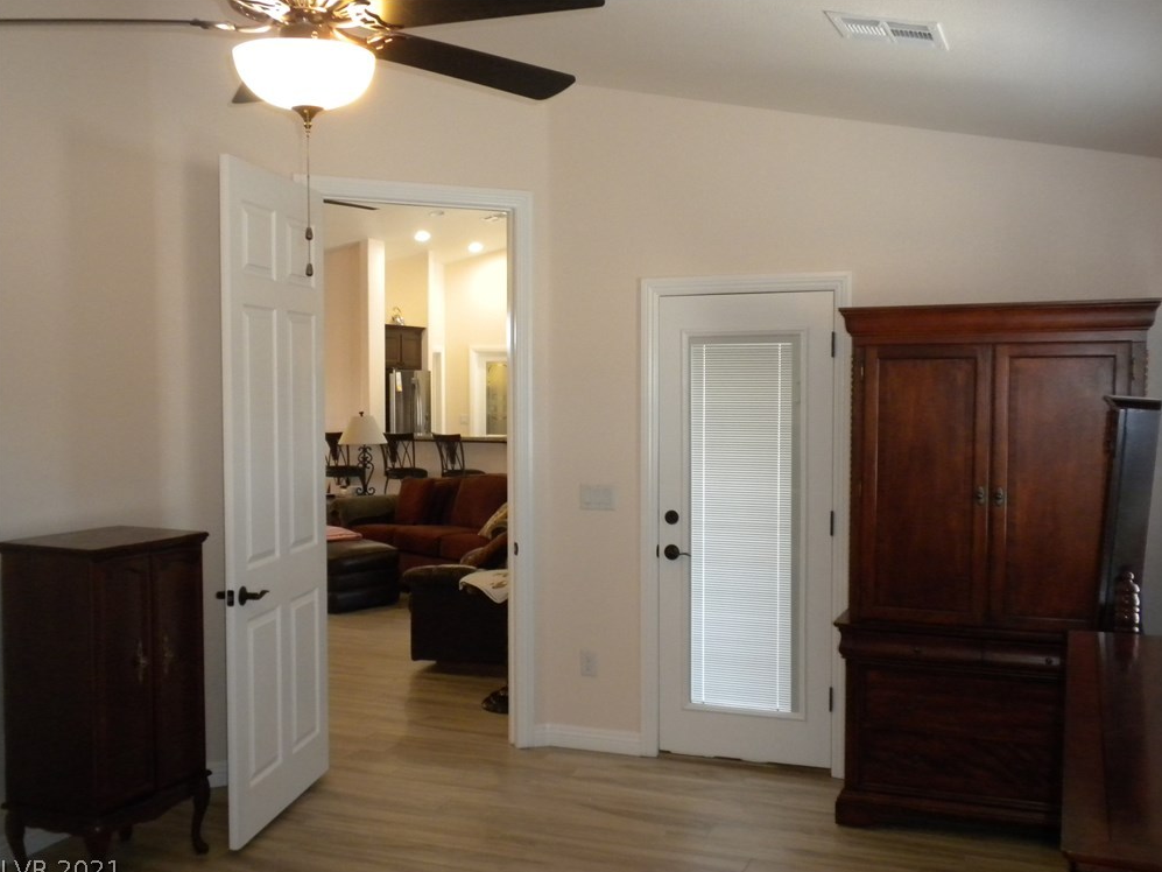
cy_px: 442
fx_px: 1276
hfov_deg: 49.0
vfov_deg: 37.7
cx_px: 591
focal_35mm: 38
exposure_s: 1/42.6
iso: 400
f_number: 3.5
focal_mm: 6.6
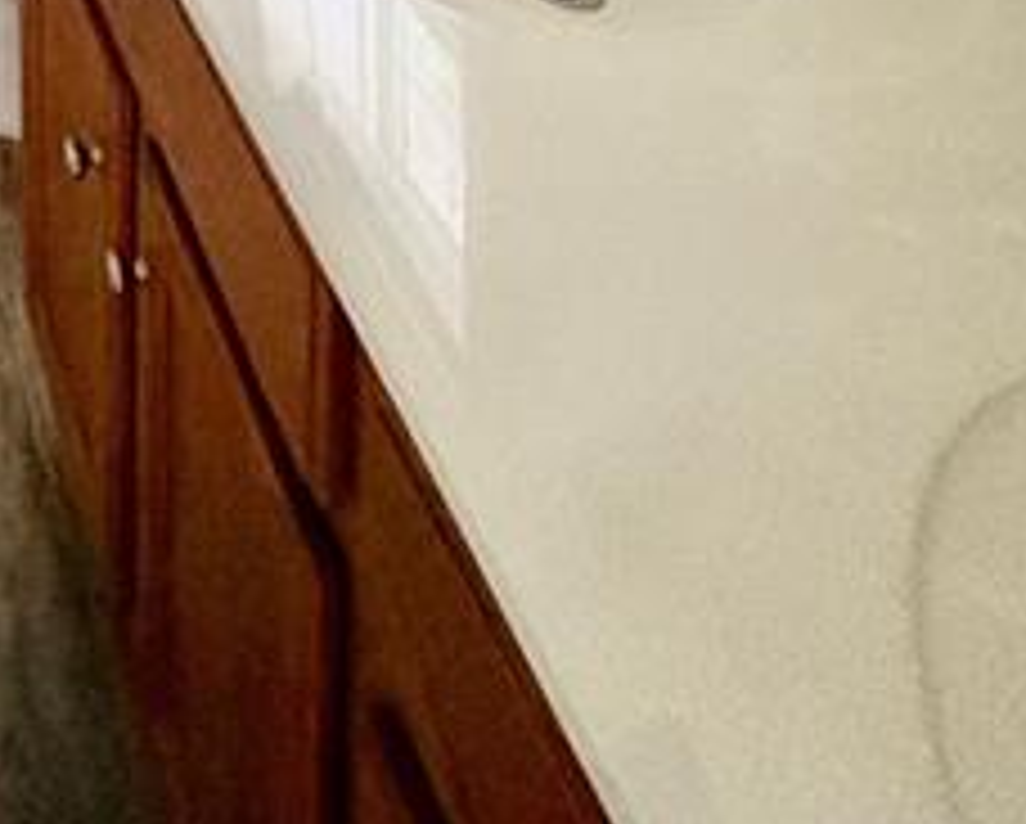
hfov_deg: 33.2
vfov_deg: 20.1
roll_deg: +1.6
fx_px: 1399
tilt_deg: -4.8
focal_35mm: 46
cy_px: -752
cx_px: -194
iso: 800
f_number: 2.2
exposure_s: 1/57
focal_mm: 2.22
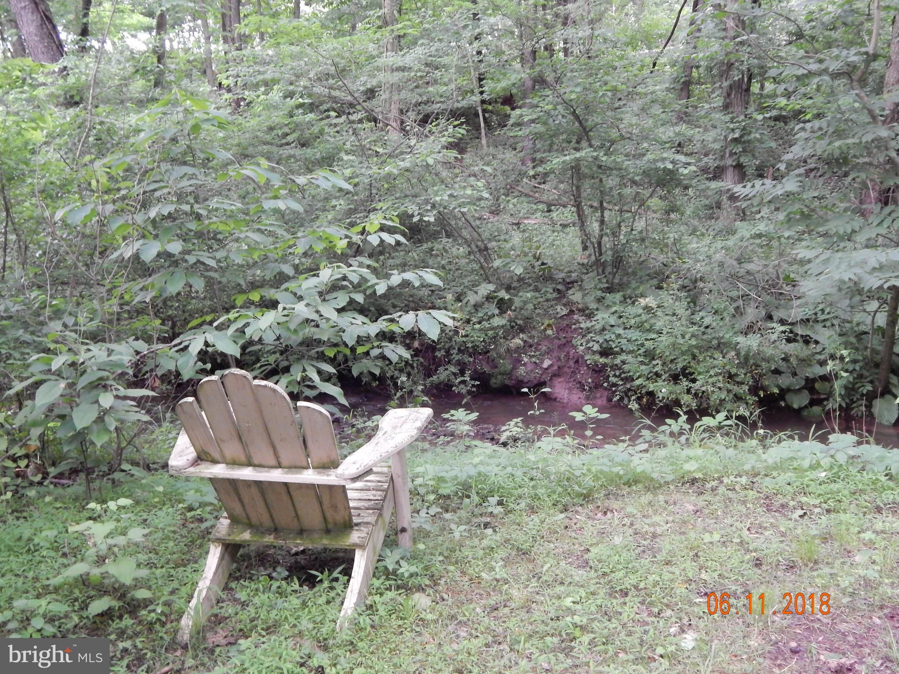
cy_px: 337
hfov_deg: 49.0
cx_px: 450
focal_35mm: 38
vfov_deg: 37.7
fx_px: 987
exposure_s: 1/30
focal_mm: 6.8
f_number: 3.4
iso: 640
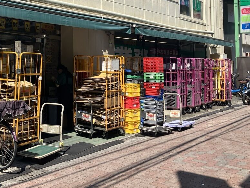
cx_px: 57
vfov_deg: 31.2
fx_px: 332
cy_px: 57
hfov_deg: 39.9
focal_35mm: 46
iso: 32
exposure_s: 1/1350
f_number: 1.8
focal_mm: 3.99
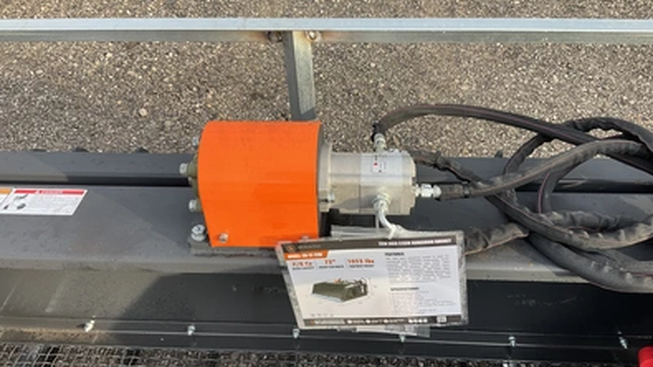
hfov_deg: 61.0
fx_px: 554
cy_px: 197
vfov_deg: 36.6
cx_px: 327
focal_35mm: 32
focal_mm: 3
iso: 20
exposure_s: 1/243
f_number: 1.8
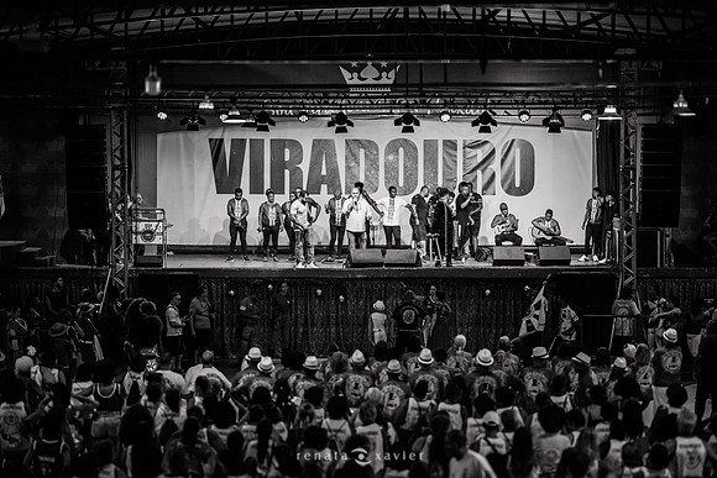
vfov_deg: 15.8
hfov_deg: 23.5
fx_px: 1723
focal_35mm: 87
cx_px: 355
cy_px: 239
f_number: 1.2
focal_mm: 85
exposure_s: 1/2000
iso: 1000
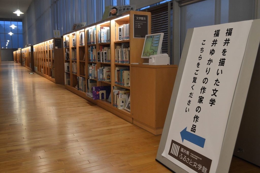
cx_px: 130
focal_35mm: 30
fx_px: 216
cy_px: 86
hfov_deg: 62.0
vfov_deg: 43.5
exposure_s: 1/30
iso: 400
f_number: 3.8
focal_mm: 20
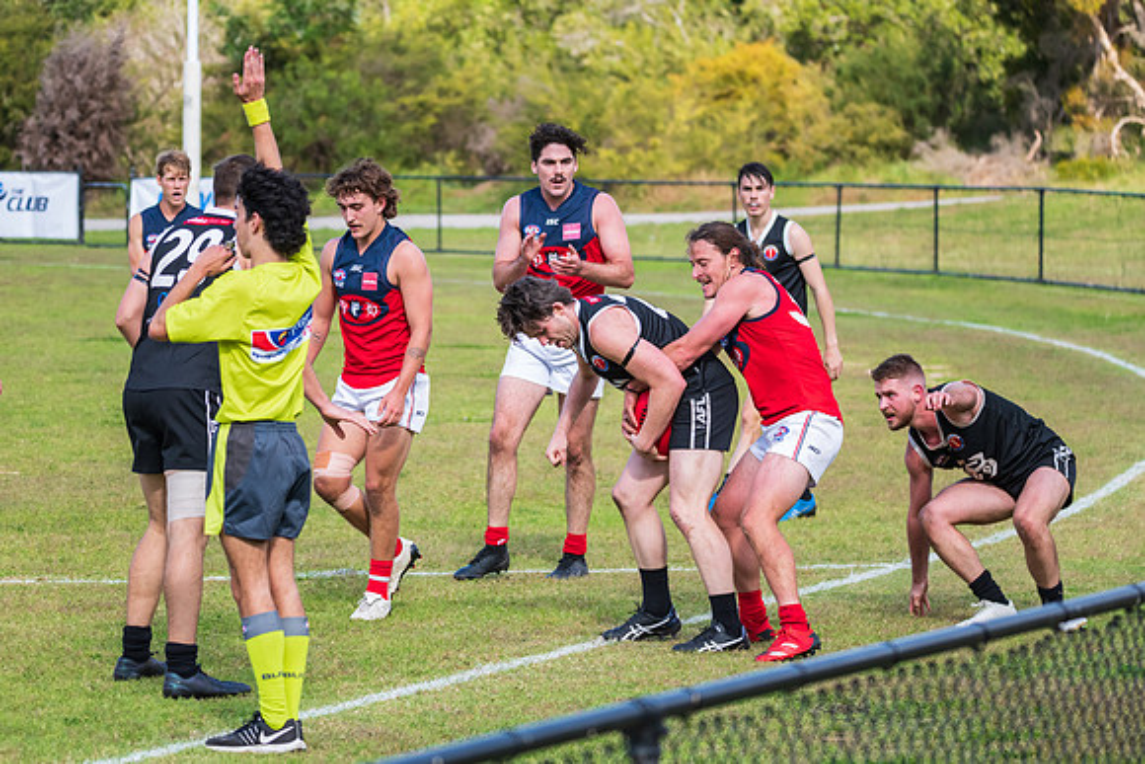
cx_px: 525
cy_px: 367
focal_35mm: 166
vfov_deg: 8.3
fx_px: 5295
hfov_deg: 12.3
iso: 800
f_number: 5.6
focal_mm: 150
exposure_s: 1/1600
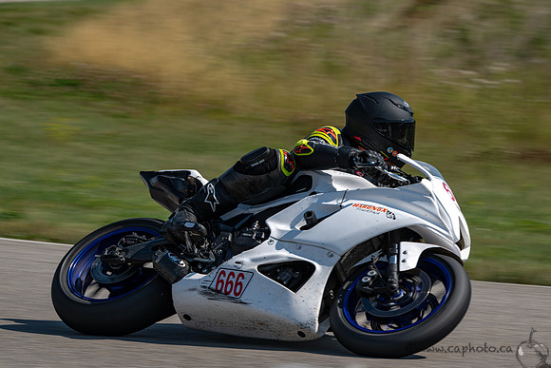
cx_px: 318
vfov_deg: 6.0
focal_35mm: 231
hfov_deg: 8.9
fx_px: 3533
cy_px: 209
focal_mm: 200
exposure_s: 1/200
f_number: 13
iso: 80
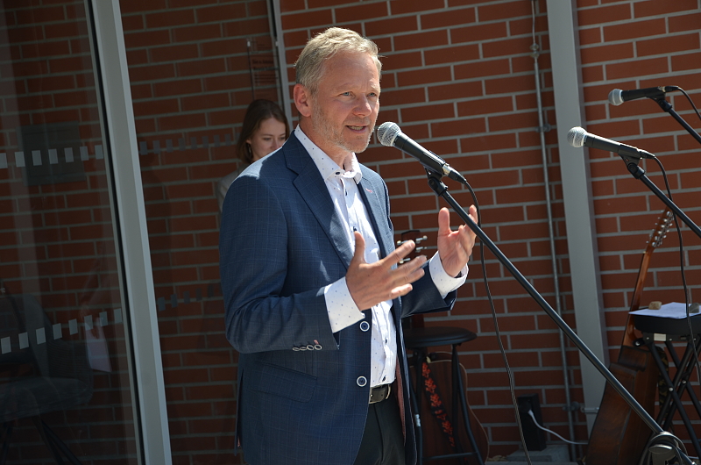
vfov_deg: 14.6
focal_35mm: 93
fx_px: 1807
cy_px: 232
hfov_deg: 22.0
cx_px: 350
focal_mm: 62
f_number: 5.3
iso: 100
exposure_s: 1/320
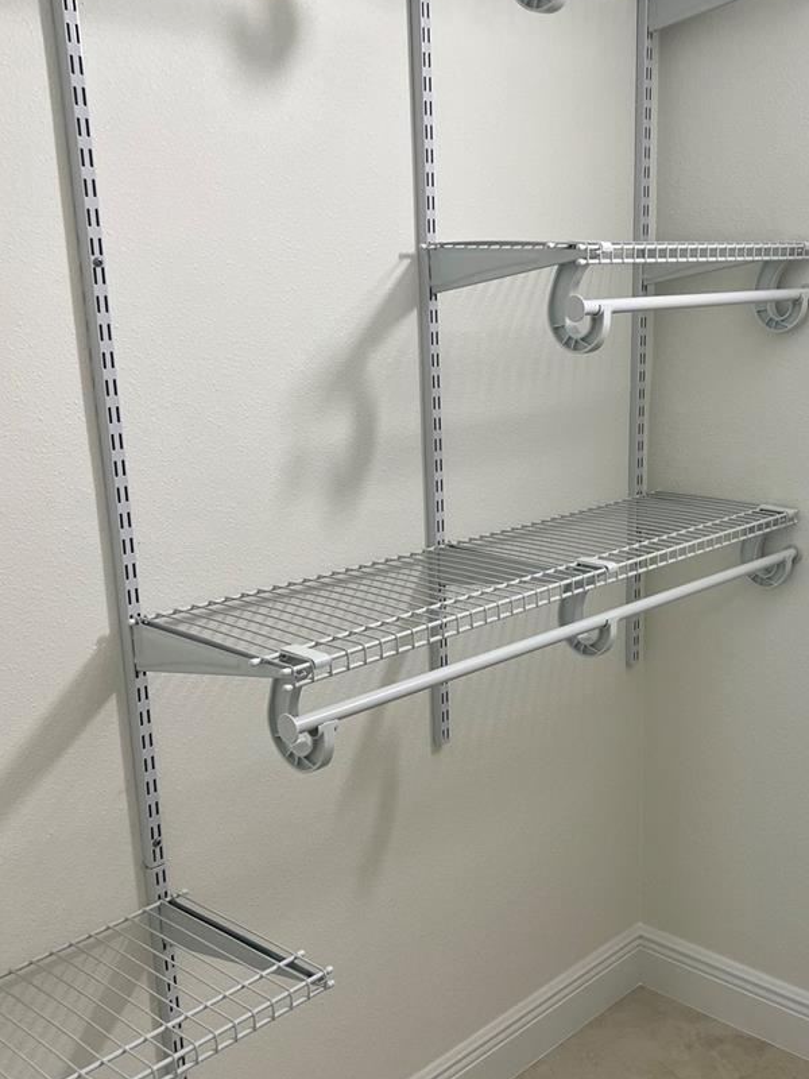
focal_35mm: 39
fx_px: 1215
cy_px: 596
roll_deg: +0.3
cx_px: 553
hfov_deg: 36.4
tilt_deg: -14.9
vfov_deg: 47.8
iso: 64
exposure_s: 1/120
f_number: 1.5
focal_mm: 5.7
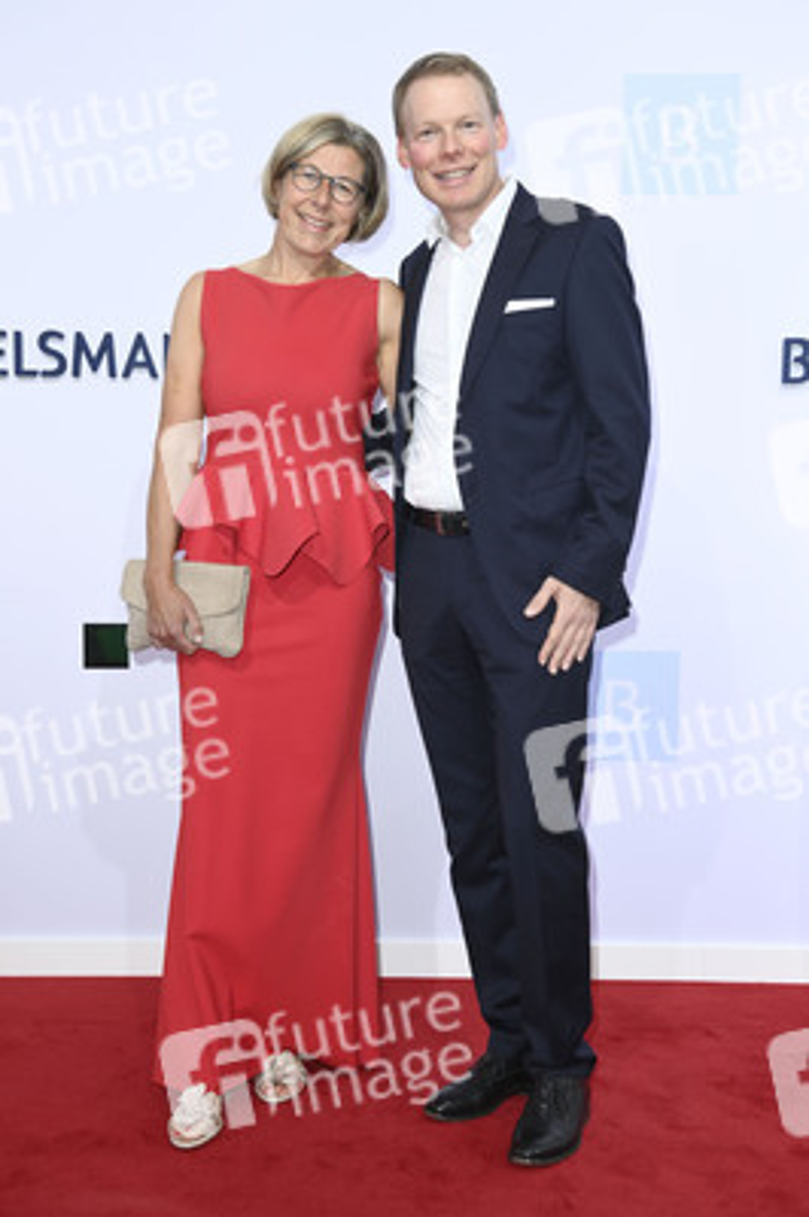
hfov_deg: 28.0
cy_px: 608
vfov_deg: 41.1
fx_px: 1621
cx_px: 404
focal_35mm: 48
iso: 400
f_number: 6.3
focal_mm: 48
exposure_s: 1/250
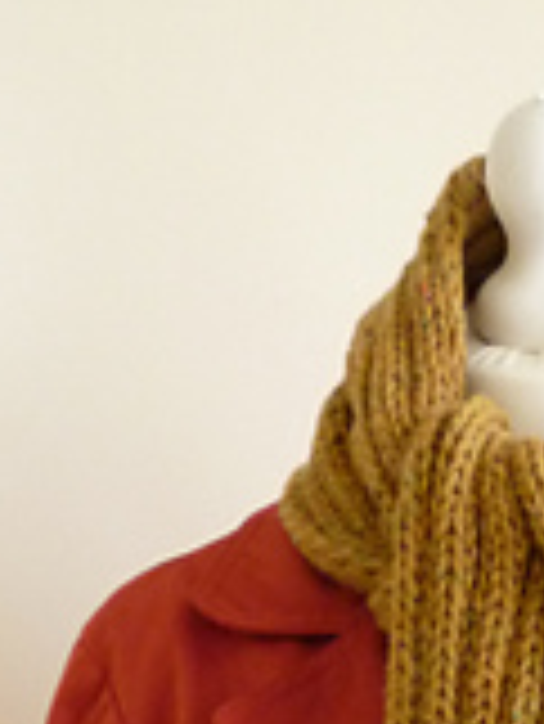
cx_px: 454
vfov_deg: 13.4
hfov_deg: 11.6
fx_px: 2658
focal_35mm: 127
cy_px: 1426
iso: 400
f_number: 3.3
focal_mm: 5.7
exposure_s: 1/40
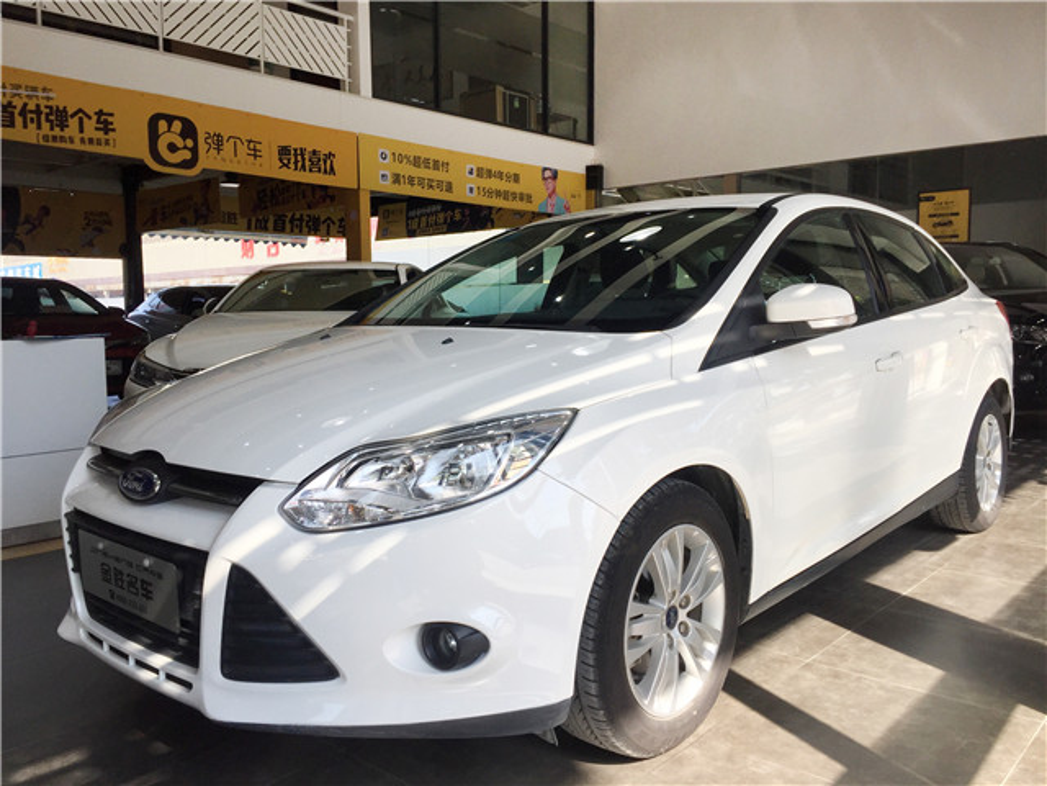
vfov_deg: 48.2
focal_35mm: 29
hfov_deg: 61.7
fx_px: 877
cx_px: 524
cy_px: 393
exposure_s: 1/476
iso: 32
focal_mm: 4.15
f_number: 2.2
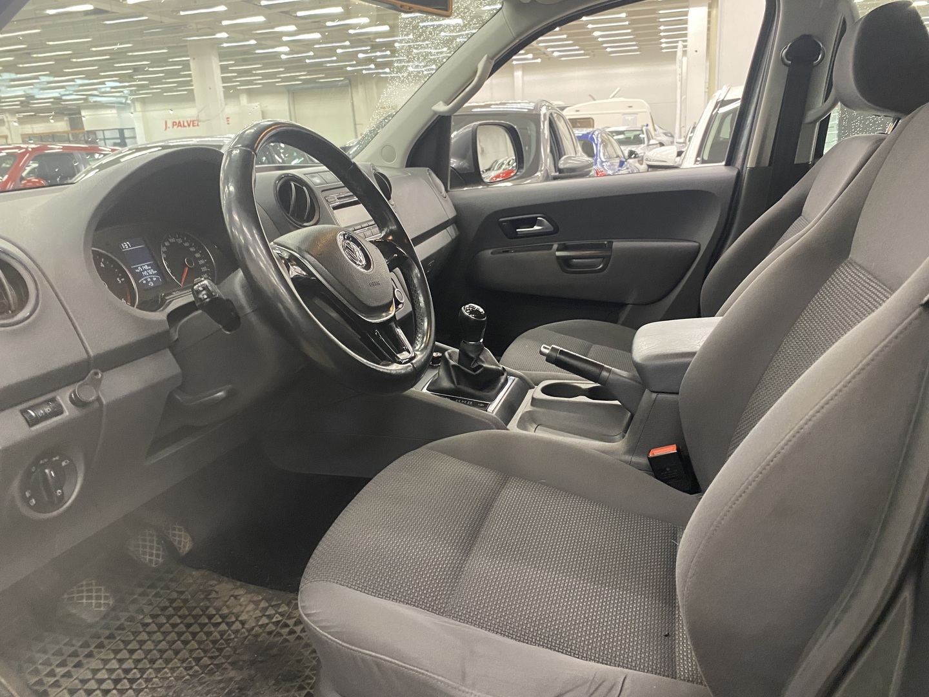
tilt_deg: -17.2
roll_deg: +2.7
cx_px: 464
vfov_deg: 53.1
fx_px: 698
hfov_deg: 67.3
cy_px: 348
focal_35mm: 26
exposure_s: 1/50
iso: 400
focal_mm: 4.25
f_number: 1.8
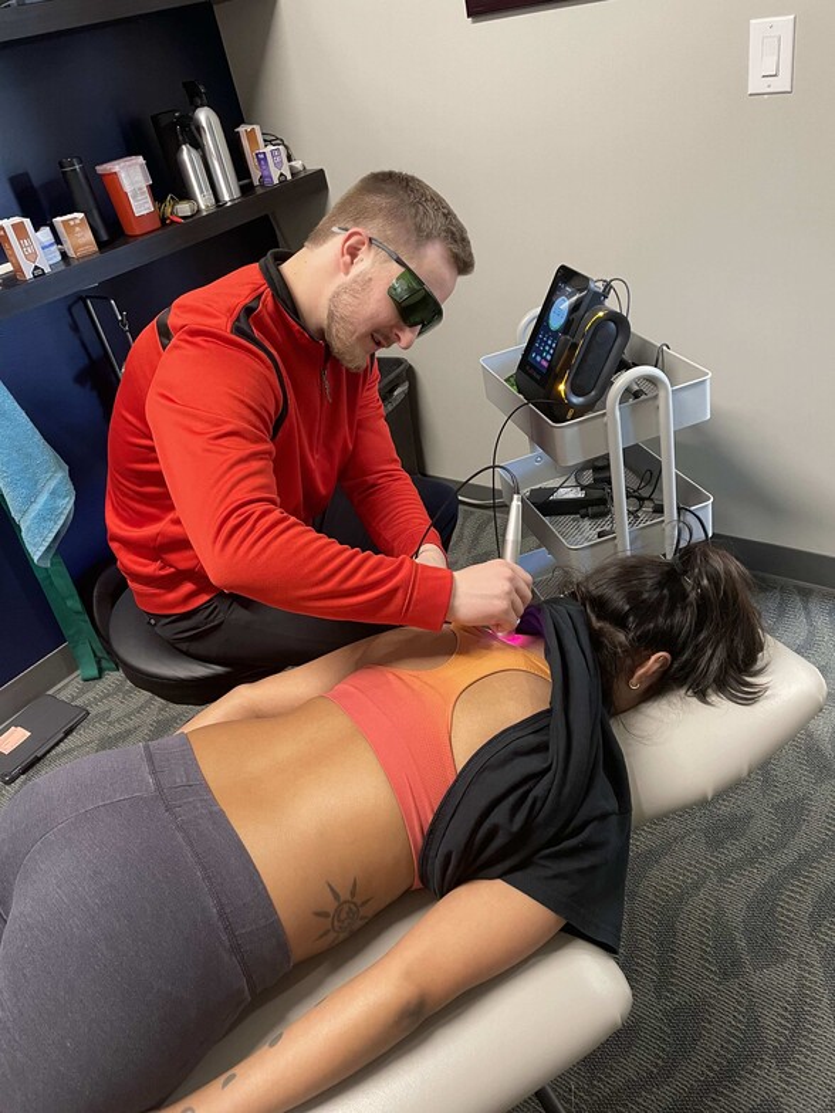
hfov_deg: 53.1
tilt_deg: -32.4
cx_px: 418
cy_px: 556
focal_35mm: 26
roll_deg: +13.1
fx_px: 836
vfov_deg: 67.3
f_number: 1.6
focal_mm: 4.2
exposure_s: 1/60
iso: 320
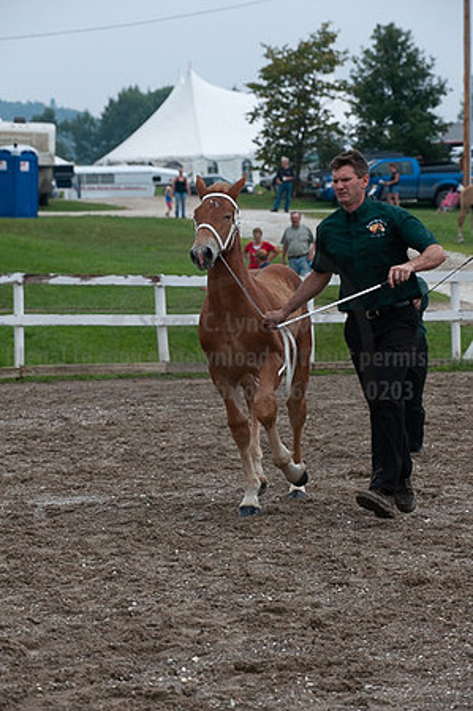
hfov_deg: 8.8
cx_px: 236
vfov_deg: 13.3
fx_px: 3062
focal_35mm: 155
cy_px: 356
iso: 640
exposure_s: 1/1250
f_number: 5.6
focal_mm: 155
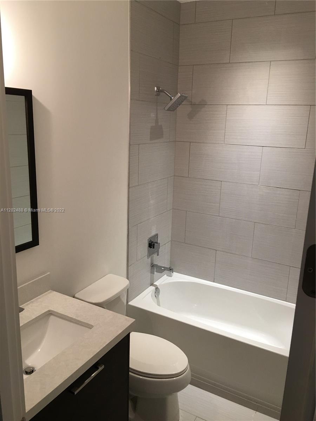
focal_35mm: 29
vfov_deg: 61.7
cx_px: 158
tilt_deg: -12.2
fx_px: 353
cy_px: 210
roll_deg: -0.8
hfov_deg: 48.2
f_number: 2.2
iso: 40
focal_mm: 4.15
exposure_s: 1/15
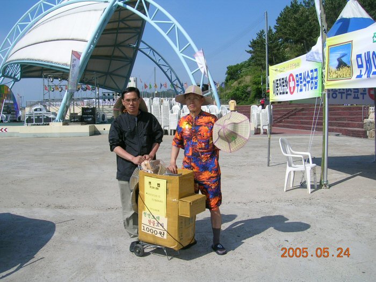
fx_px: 380
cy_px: 141
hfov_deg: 52.6
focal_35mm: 35
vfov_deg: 40.7
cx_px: 188
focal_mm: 5.4
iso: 50
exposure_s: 1/702
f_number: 4.8
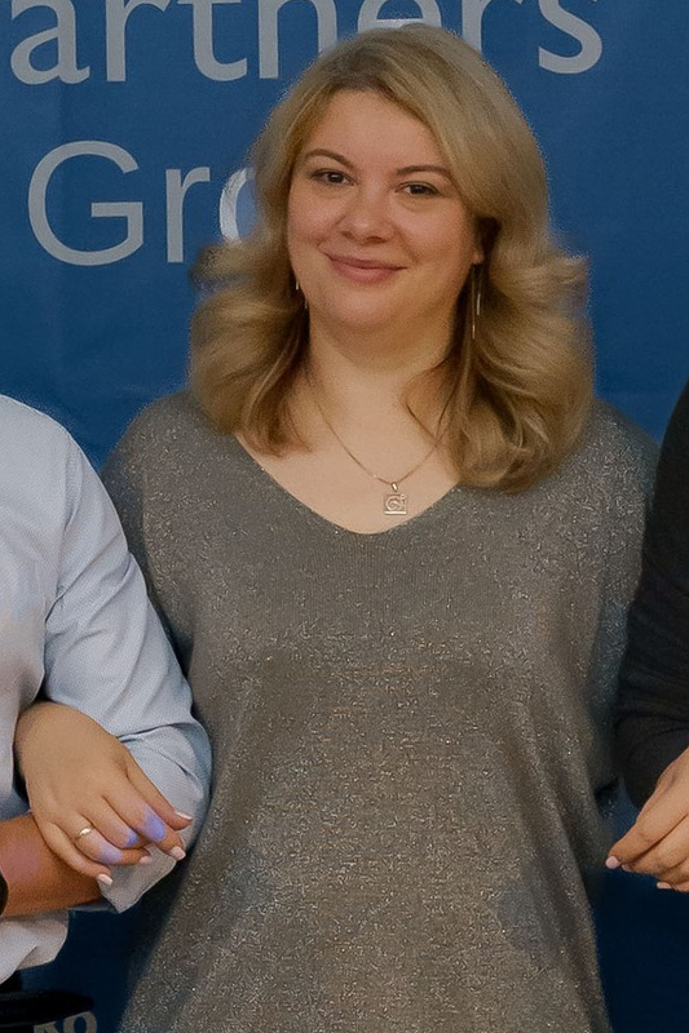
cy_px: 578
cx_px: 286
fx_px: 5514
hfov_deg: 7.1
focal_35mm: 192
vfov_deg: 10.7
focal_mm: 40
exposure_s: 1/125
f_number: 5
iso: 3200
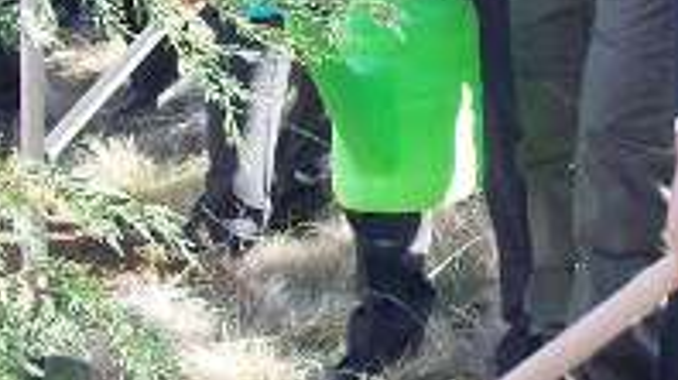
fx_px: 2281
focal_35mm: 127
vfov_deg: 9.3
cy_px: -137
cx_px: 565
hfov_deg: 16.7
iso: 80
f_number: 2.7
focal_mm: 6
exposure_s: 1/172
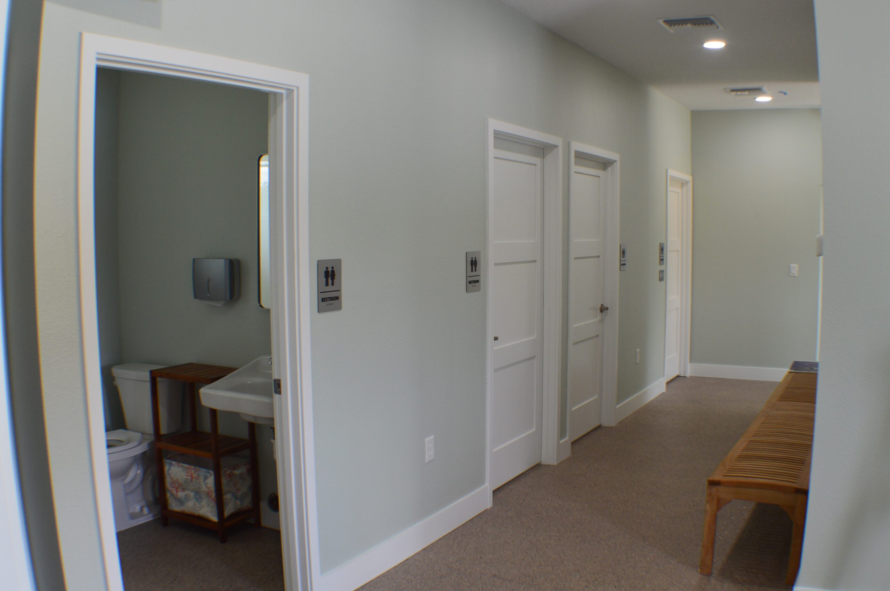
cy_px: 296
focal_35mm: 48
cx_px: 445
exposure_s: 1/30
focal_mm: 32
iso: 400
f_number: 7.1
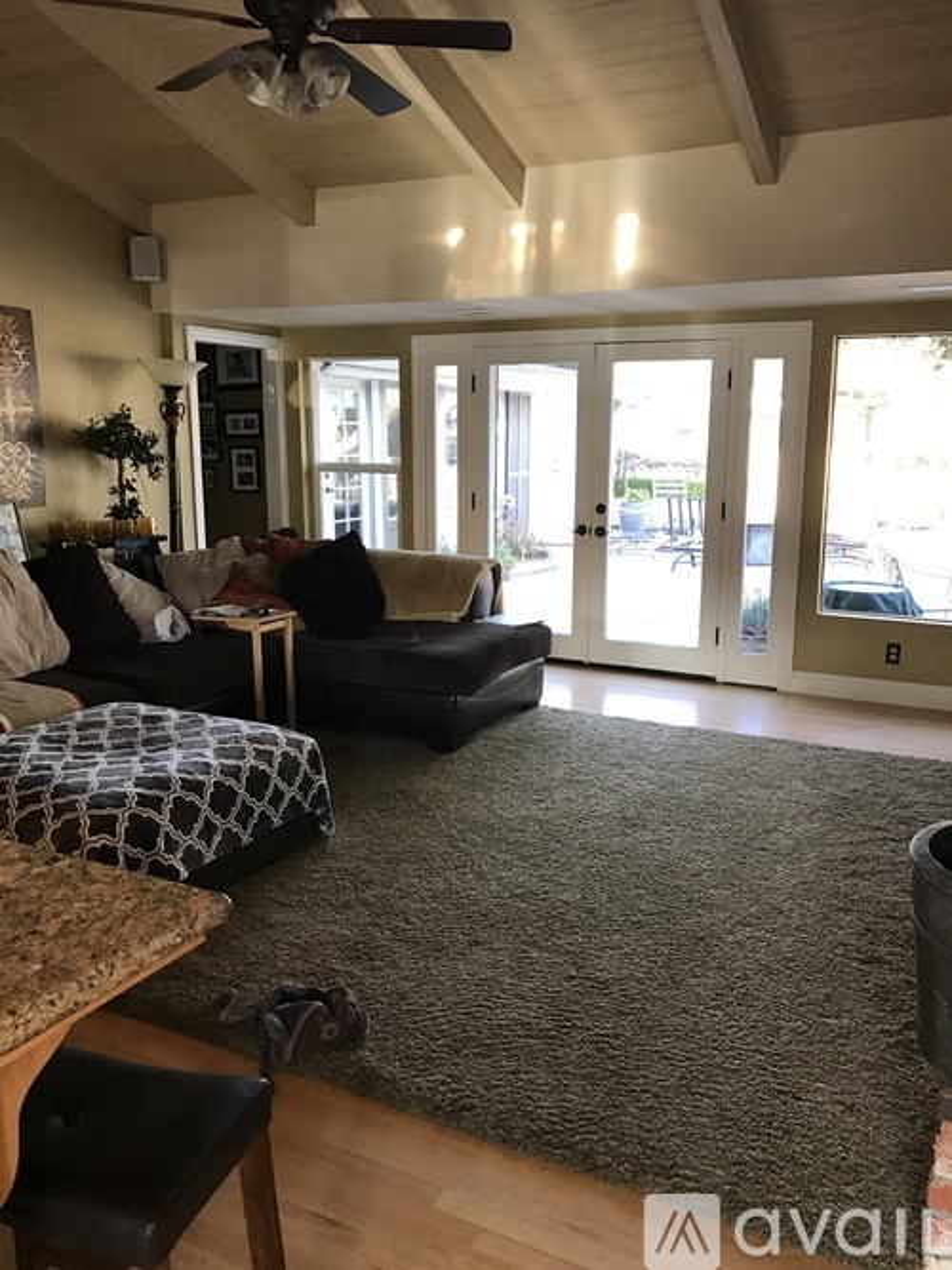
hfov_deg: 49.7
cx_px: 476
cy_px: 635
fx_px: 1027
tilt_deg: -9.8
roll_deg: -0.4
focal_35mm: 28
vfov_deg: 63.5
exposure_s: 1/30
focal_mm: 3.99
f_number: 1.8
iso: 32
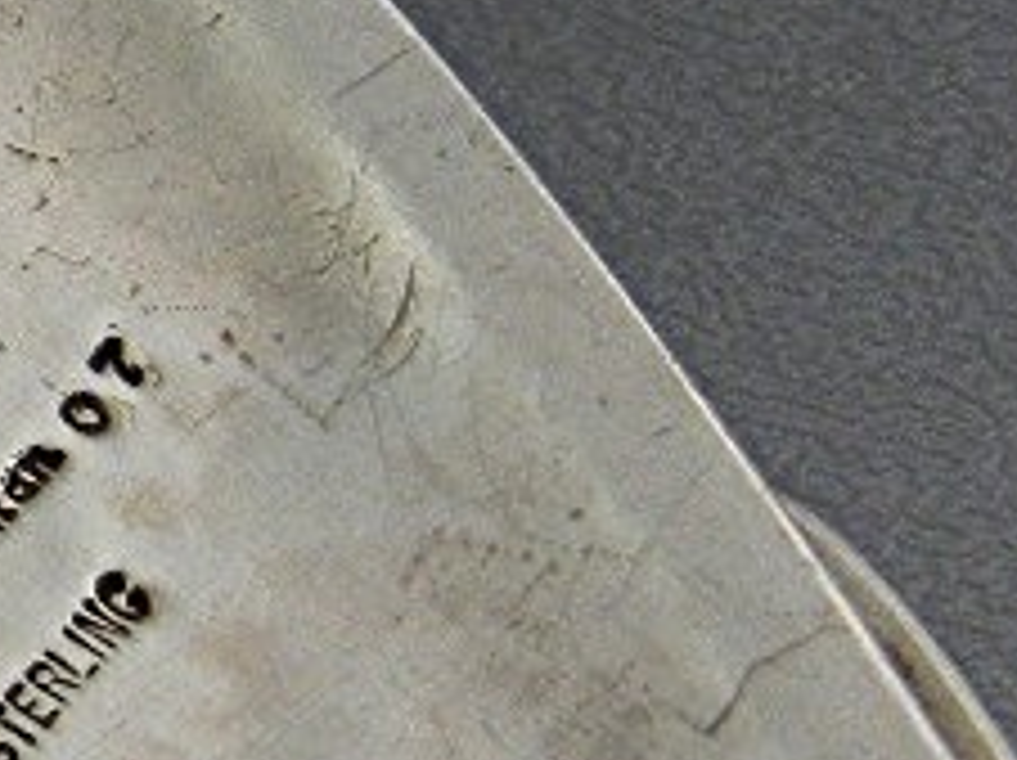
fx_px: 5987
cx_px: -648
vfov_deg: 7.3
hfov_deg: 9.4
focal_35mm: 204
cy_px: 256
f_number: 3.8
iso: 293
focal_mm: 8.1
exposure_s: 1/60
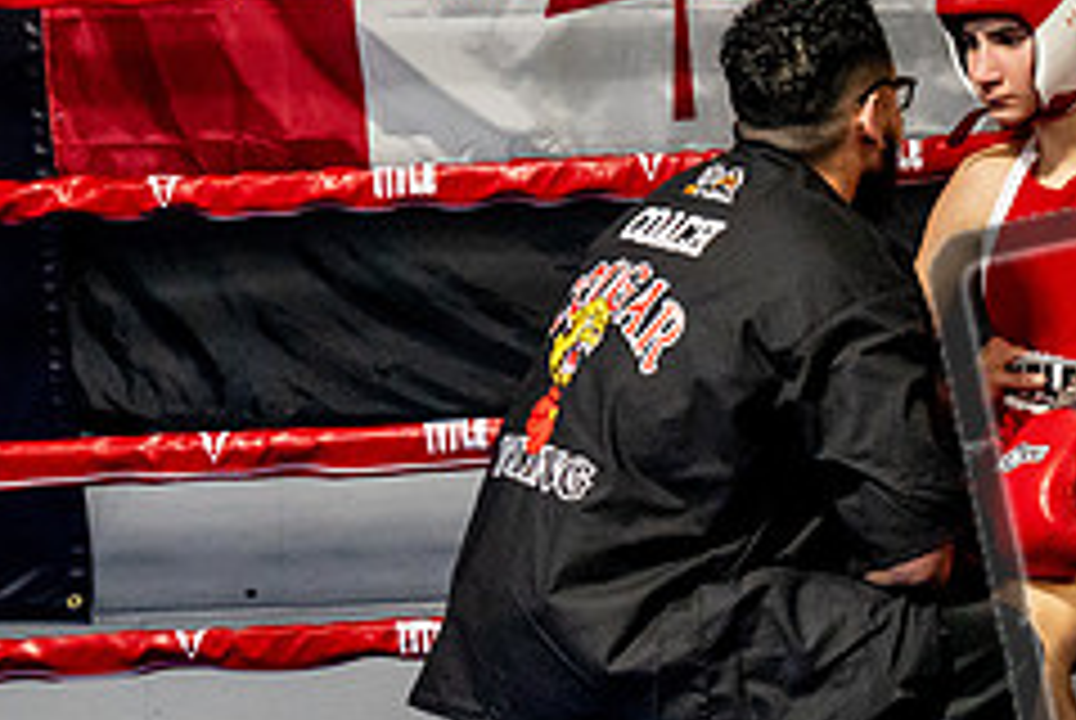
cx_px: 941
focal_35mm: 126
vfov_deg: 10.9
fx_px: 3771
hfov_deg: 16.1
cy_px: 308
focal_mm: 35
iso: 5000
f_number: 2.8
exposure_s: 1/800
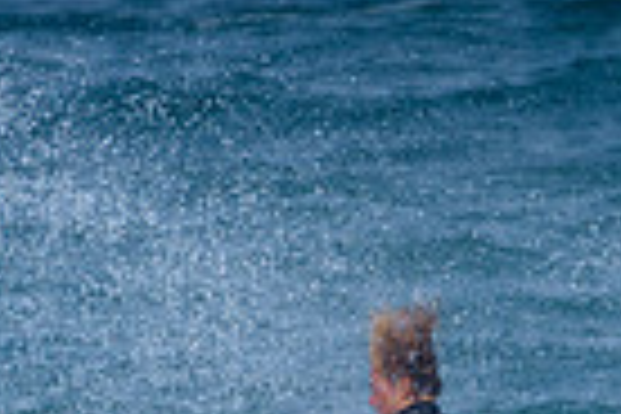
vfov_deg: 0.5
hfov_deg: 0.8
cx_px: 596
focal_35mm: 2569
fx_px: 44312
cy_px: 486
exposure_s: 1/2000
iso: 110
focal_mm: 500
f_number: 5.6
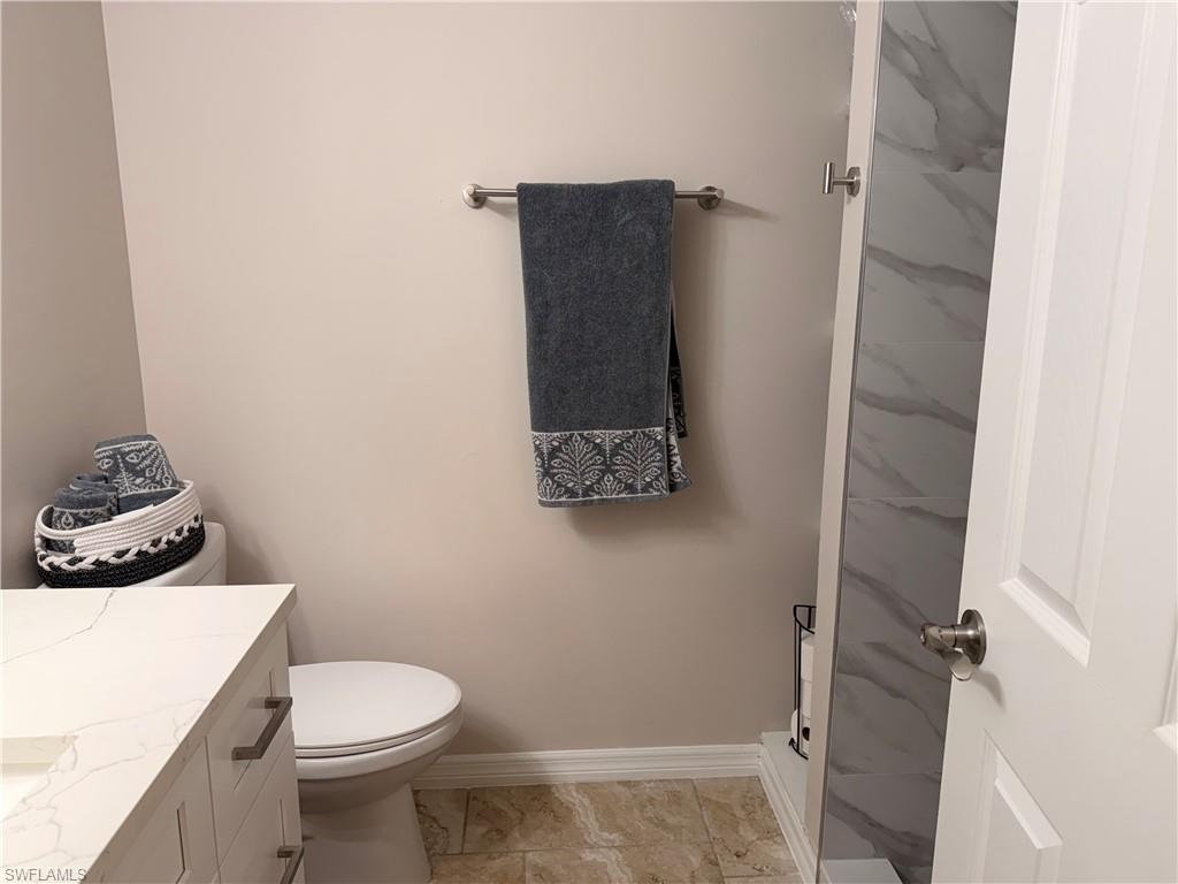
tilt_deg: -10.6
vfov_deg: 56.8
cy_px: 442
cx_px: 589
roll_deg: +1.4
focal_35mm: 24
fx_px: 817
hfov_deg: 71.6
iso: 125
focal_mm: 6.76
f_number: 1.78
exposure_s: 1/120
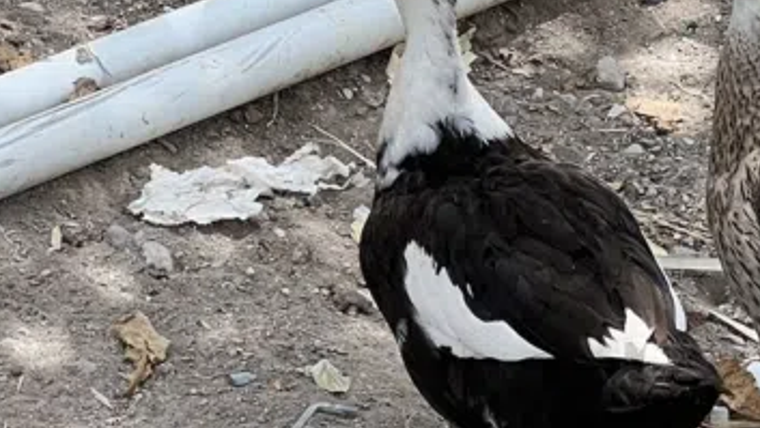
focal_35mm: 152
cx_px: 594
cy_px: -52
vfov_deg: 7.9
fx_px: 3065
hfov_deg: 14.1
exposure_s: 1/99
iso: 50
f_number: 2.8
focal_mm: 9
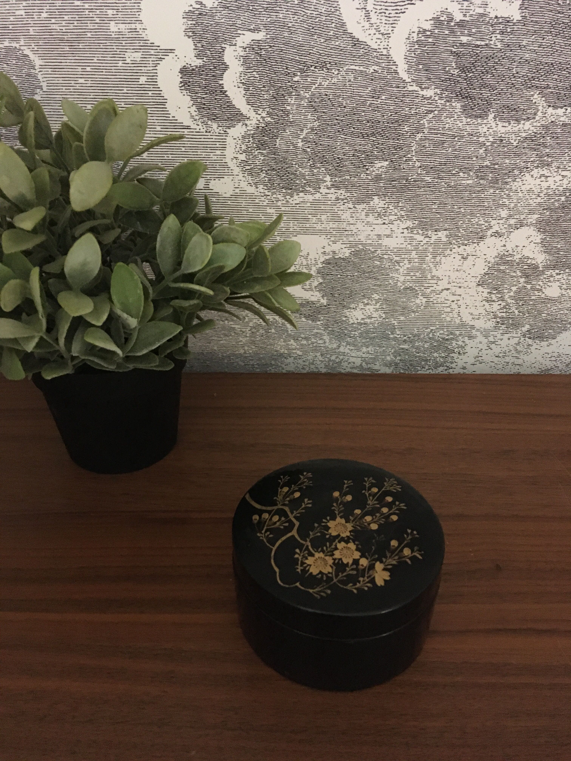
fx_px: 638
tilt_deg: -33.3
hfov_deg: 48.2
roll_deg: -1.9
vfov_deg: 61.7
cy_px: 380
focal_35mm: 29
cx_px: 286
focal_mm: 4.15
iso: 640
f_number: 2.2
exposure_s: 1/17
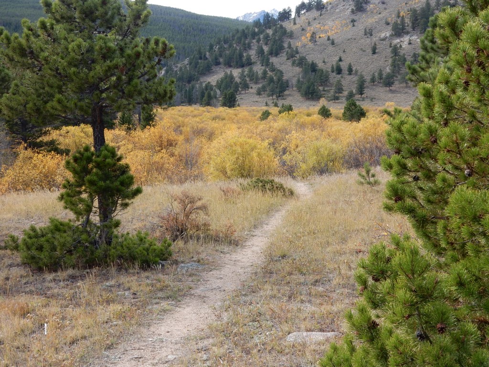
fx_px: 720
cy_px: 184
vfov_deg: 28.6
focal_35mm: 51
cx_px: 244
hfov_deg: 37.5
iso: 125
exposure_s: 1/250
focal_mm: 9
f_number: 4.5
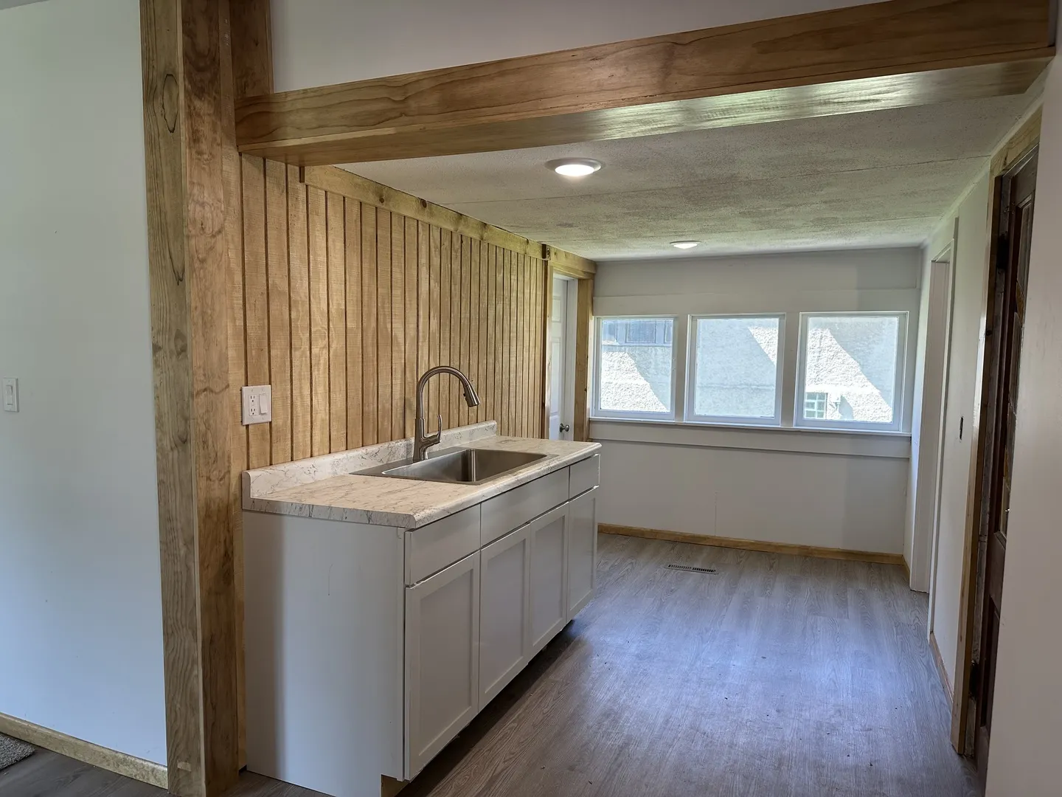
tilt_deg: -4.9
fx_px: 736
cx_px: 531
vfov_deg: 56.8
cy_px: 398
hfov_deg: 71.6
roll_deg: -1.4
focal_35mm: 24
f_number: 1.78
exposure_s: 1/144
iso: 100
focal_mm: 6.86
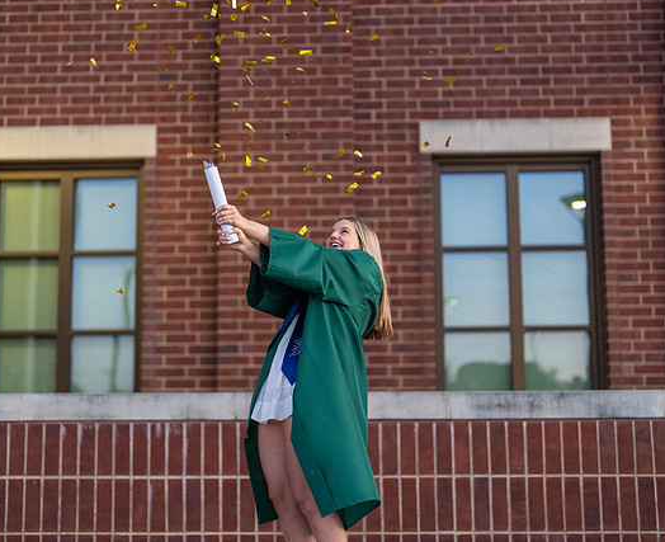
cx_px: 316
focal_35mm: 62
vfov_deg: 24.9
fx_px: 1229
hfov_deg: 30.3
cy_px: 260
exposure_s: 1/1000
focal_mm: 50
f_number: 1.2
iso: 1250
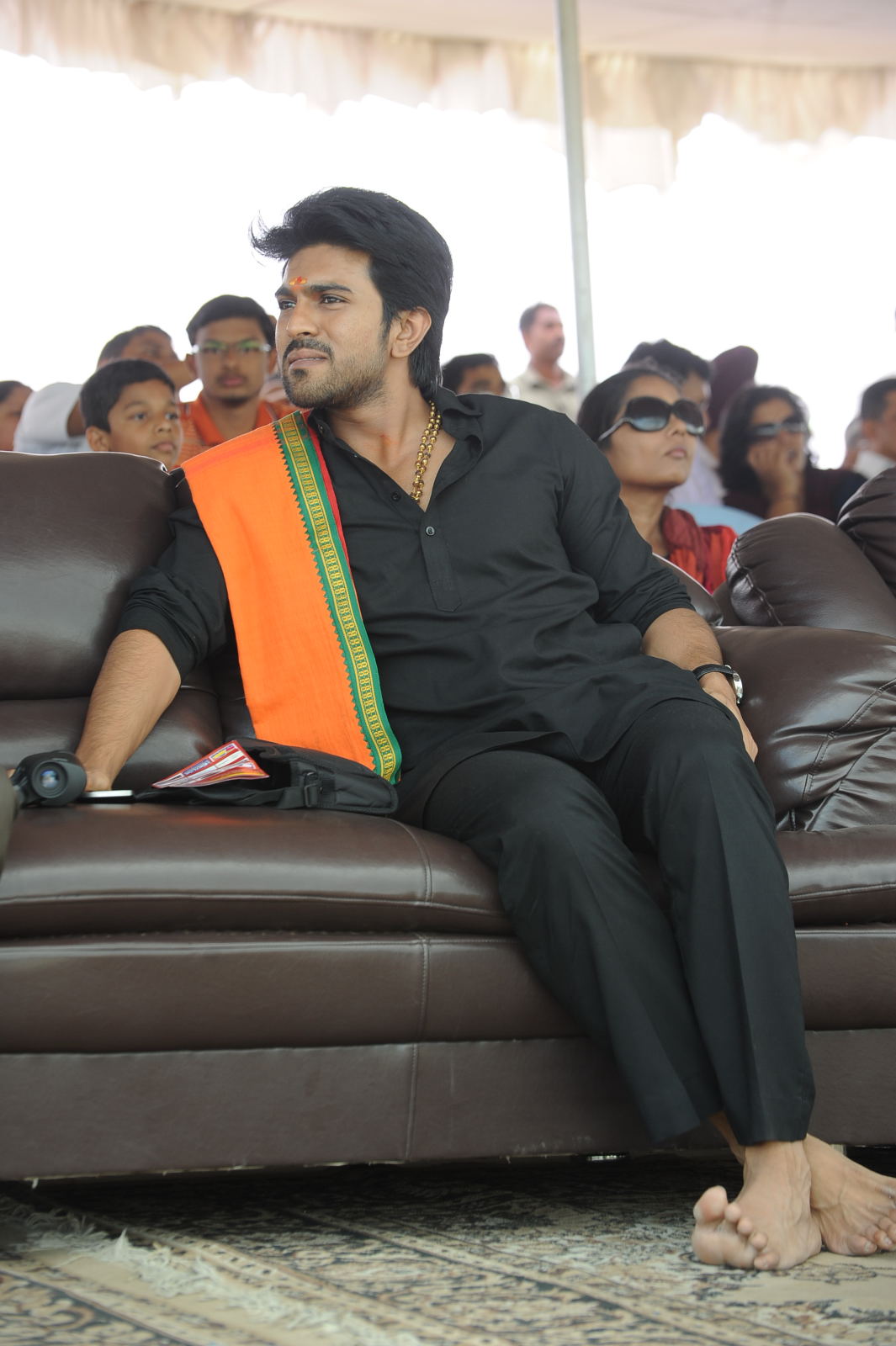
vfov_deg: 20.0
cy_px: 673
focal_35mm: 102
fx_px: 3812
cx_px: 448
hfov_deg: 13.4
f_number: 6.3
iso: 500
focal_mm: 102
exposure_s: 1/125
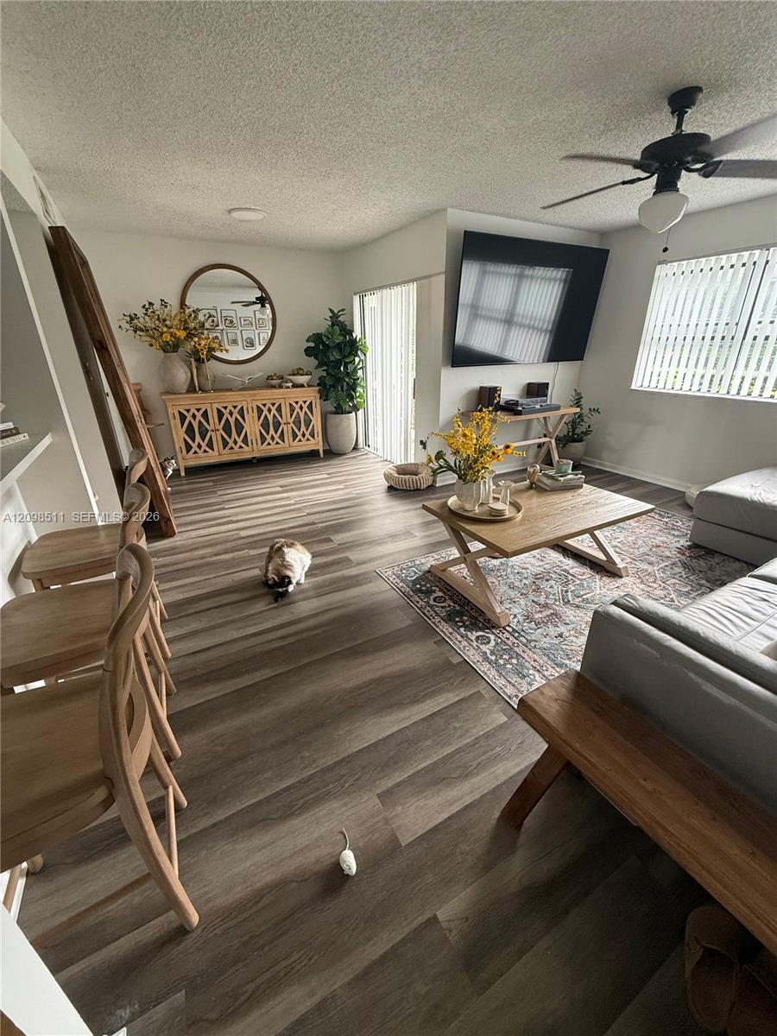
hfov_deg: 85.7
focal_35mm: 14
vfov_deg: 102.1
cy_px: 518
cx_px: 388
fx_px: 419
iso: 250
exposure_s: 1/99
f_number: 2.2
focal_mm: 2.22
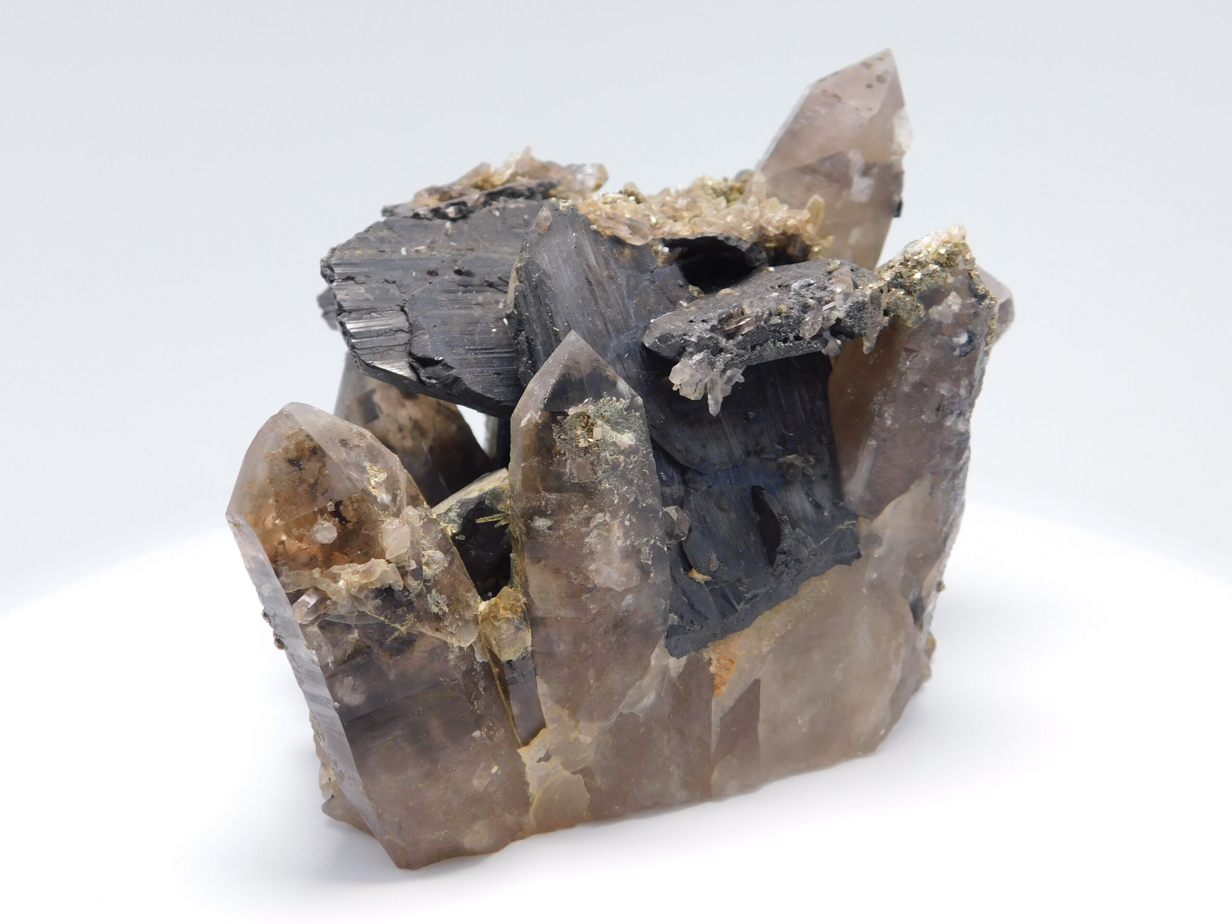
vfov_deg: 36.0
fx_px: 1424
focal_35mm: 40
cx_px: 616
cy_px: 462
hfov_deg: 46.8
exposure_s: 1/125
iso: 125
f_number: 3.6
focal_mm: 7.1
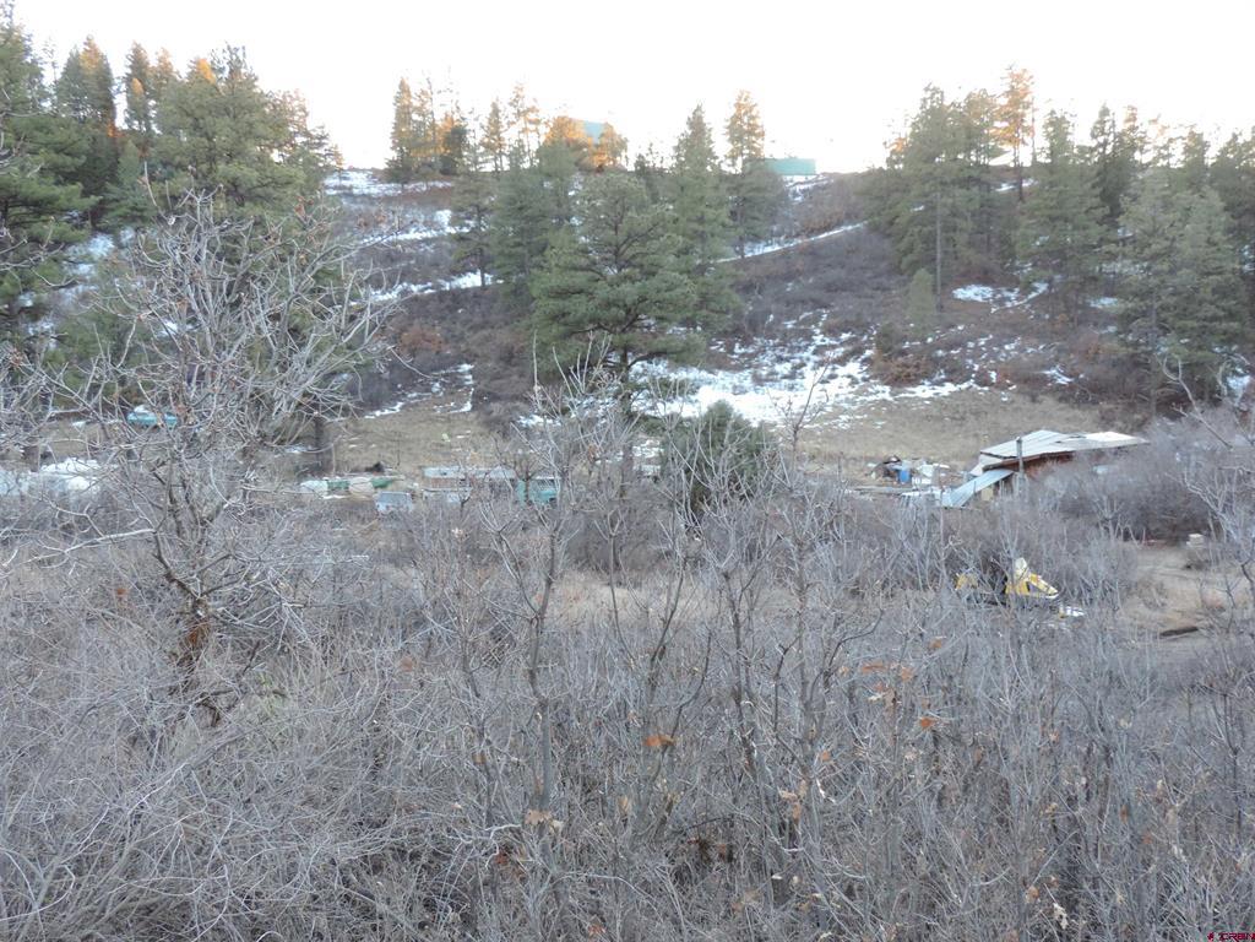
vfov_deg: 40.7
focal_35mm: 35
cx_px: 628
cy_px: 471
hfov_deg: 52.6
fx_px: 1269
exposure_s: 1/50
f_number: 3.3
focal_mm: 6.2
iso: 280
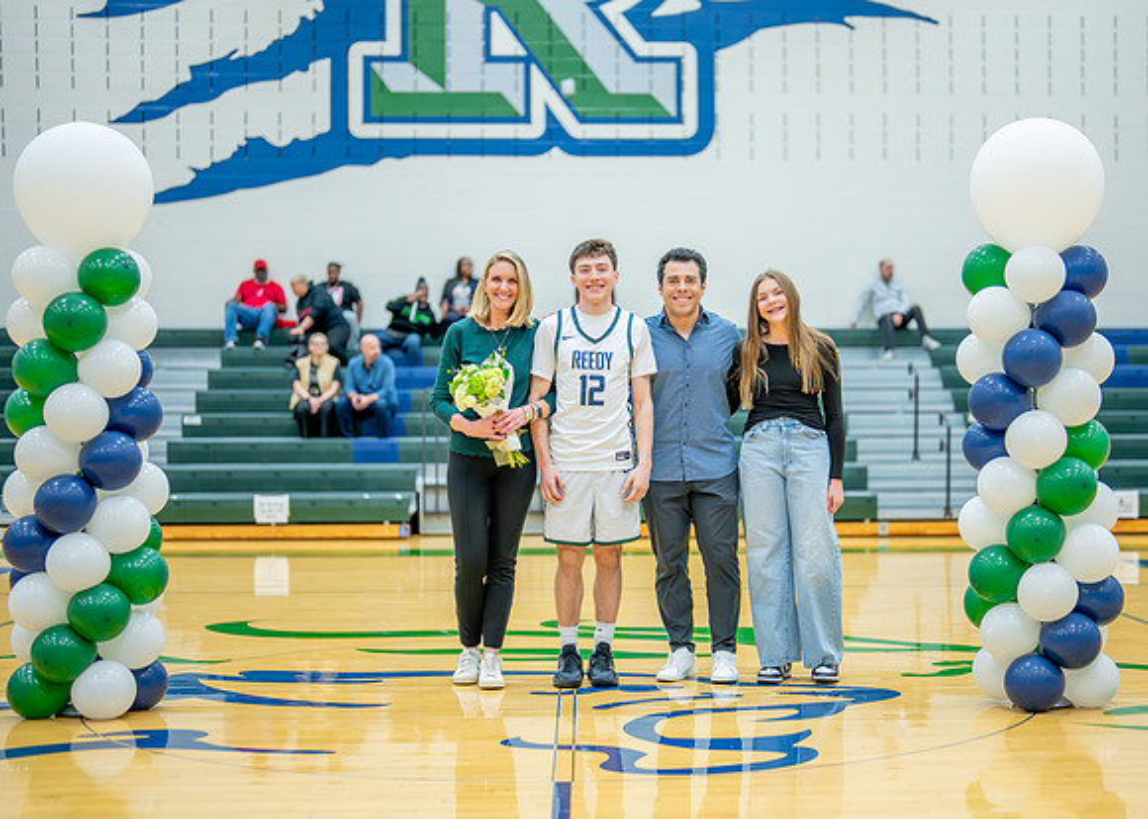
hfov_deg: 34.2
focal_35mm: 57
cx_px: 660
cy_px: 429
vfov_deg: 24.8
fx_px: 1861
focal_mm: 50
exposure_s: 1/800
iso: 1000
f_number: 1.2
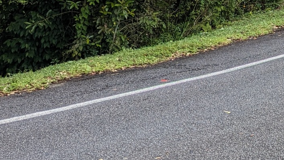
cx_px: 468
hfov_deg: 17.4
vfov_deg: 11.0
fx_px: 799
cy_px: -88
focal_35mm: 106
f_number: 1.73
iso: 34
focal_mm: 4.38
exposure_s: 1/1232
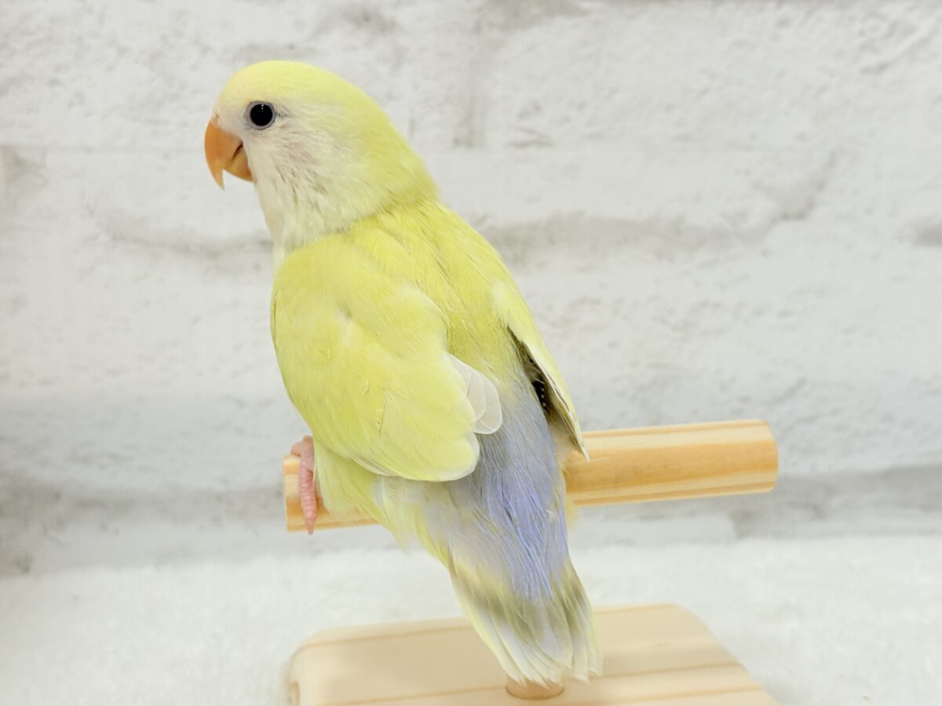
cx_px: 471
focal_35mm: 52
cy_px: 353
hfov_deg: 36.8
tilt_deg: -10.2
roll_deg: +1.4
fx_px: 1415
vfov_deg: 28.0
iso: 64
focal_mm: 5.96
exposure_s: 1/100
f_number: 1.6
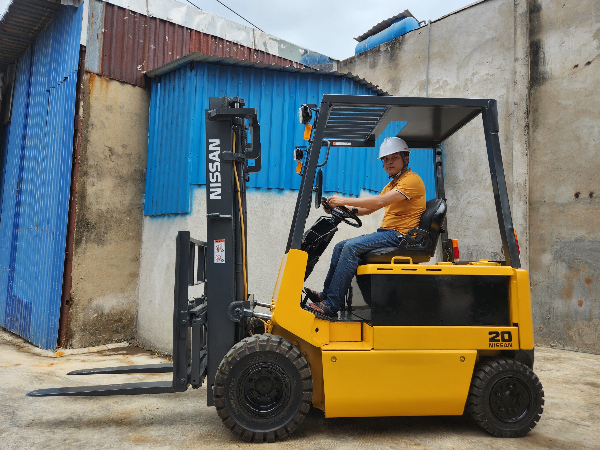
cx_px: 300
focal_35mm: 23
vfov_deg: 58.9
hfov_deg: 73.9
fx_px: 399
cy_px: 225
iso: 20
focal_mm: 5.4
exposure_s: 1/730
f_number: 1.8
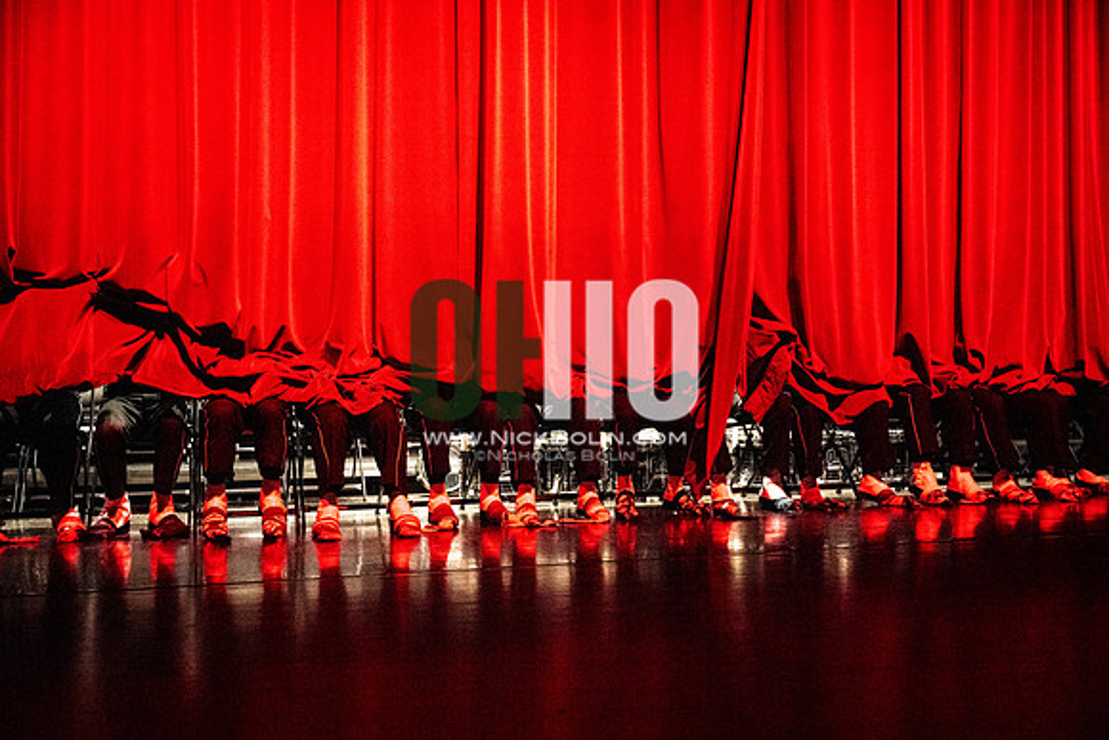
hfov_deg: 54.4
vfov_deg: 37.9
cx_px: 554
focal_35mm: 35
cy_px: 370
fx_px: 1078
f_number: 2.8
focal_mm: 35
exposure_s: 1/500
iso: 10000
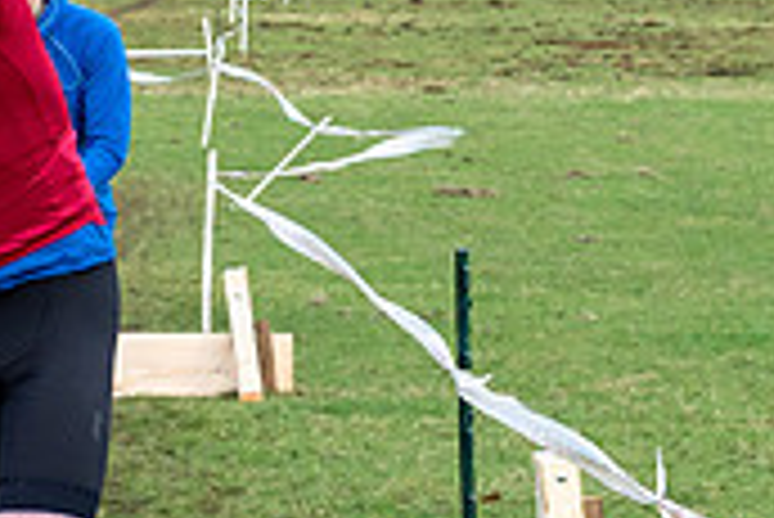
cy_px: -118
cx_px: -102
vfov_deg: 6.3
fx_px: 4648
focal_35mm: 216
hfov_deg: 9.4
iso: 500
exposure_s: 1/800
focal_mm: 31
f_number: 4
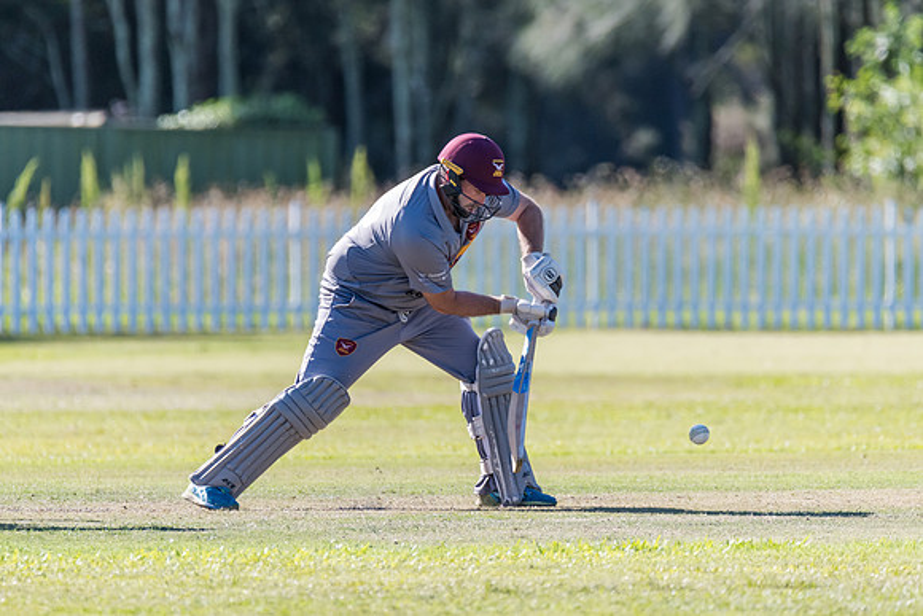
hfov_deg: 2.9
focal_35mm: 700
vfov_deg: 2.0
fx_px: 17955
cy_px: 283
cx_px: 448
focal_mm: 600
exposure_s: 1/2000
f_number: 6.3
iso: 1100
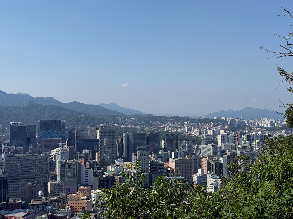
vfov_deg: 30.3
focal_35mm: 48
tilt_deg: +1.2
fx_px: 406
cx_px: 146
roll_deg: +0.1
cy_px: 110
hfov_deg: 39.7
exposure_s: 1/6024
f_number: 1.78
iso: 64
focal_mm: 6.76
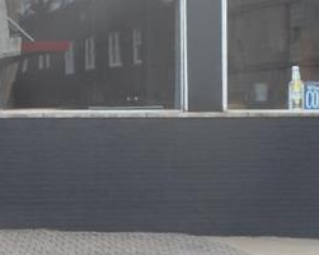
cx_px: -147
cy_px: 121
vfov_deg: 10.0
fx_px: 1464
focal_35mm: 155
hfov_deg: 11.9
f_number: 4.5
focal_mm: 6.9
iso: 80
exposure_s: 1/80
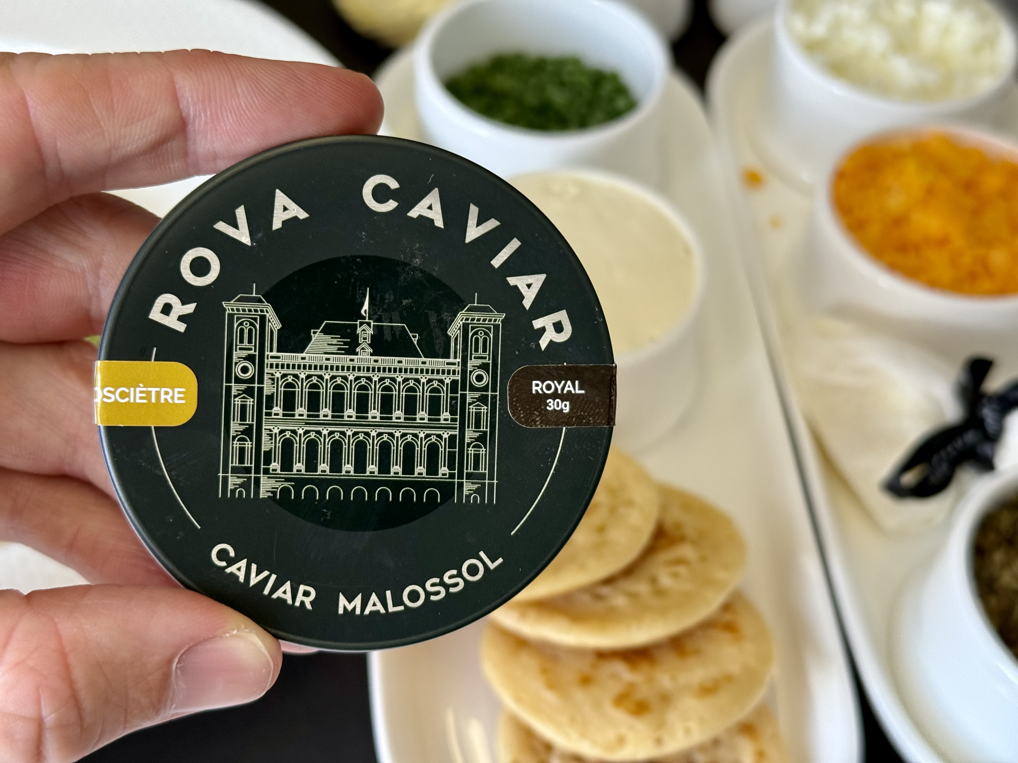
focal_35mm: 48
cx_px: 509
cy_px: 382
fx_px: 1412
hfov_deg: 39.7
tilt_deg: -52.1
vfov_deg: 30.3
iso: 160
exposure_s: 1/155
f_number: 1.78
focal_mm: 6.76
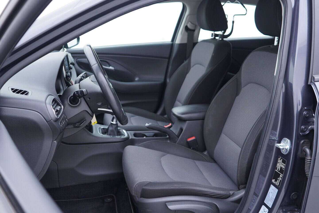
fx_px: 319
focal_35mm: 36
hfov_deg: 53.1
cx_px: 160
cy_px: 106
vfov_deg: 36.9
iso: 200
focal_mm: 24
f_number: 2.8
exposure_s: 1/40
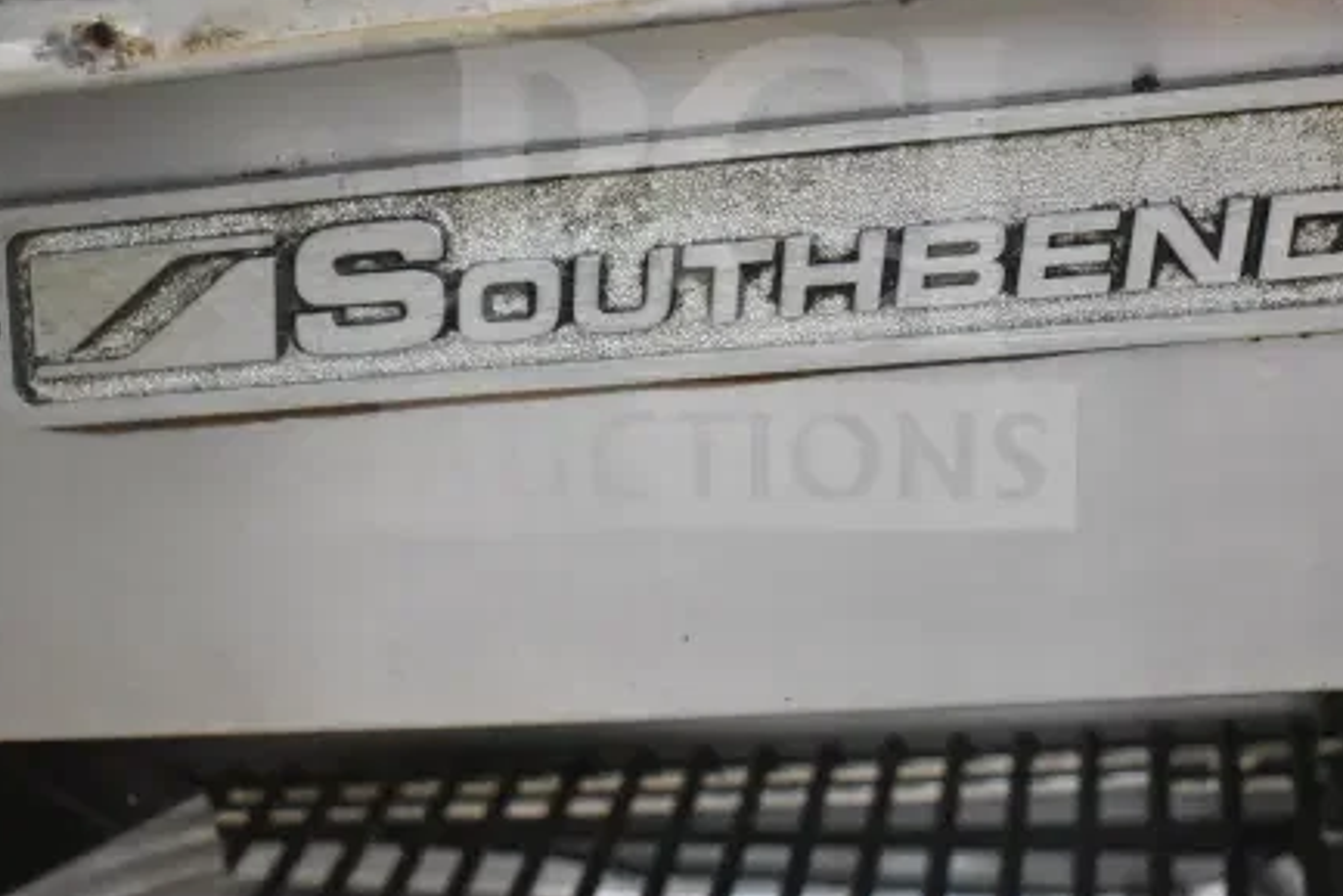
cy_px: 284
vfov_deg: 24.5
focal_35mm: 55
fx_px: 2052
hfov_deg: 36.2
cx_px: 726
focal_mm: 26
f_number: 4.5
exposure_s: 1/80
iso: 6400
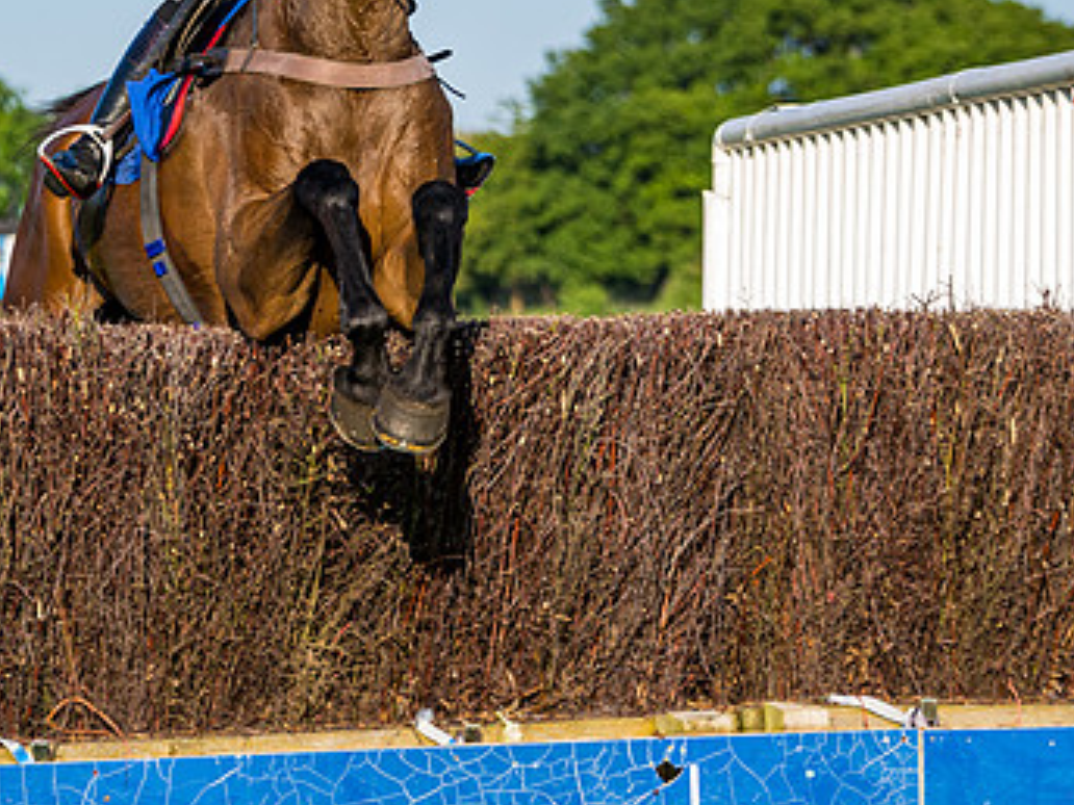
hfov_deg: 5.9
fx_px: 10363
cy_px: 236
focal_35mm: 334
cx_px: 351
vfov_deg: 4.5
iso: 200
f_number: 4
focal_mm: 110
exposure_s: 1/1250
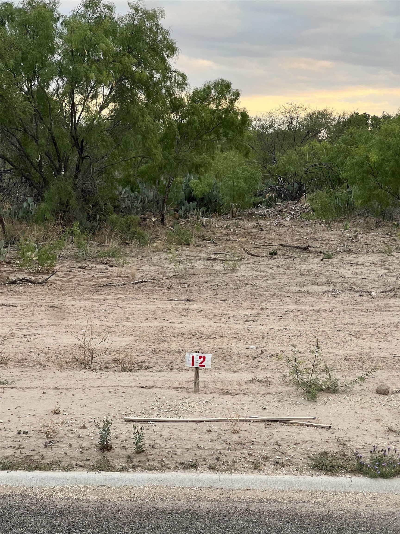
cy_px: 267
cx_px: 200
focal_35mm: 77
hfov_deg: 19.1
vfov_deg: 25.3
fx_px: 1186
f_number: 2.8
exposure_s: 1/99
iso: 80
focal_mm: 9
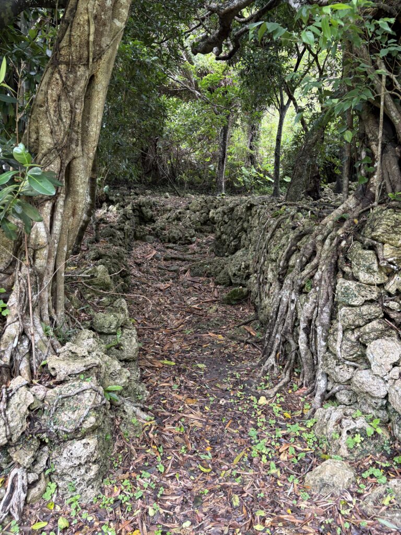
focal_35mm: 26
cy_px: 268
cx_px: 200
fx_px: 402
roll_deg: +3.6
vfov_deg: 67.3
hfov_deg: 53.1
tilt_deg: -6.5
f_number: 1.6
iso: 125
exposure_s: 1/72
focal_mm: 5.96
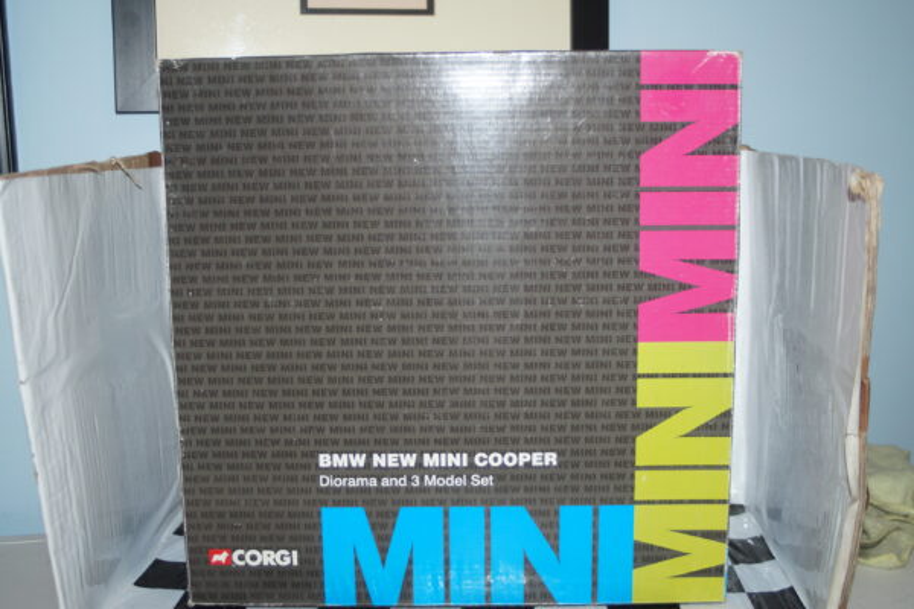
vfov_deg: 31.9
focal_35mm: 42
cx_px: 457
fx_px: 1066
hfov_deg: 46.4
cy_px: 304
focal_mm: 28
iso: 250
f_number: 3.5
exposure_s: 1/100
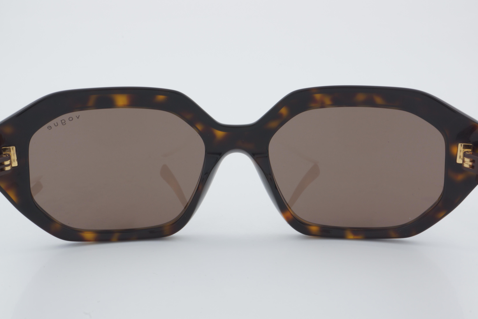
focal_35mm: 60
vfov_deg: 22.6
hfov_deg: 33.4
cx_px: 239
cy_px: 160
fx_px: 797
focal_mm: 40
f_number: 32
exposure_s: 1/4
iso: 100
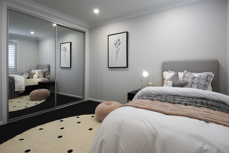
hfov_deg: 86.9
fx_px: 121
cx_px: 114
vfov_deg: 64.6
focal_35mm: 19
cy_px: 76
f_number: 14
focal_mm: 19
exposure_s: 1.6
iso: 64
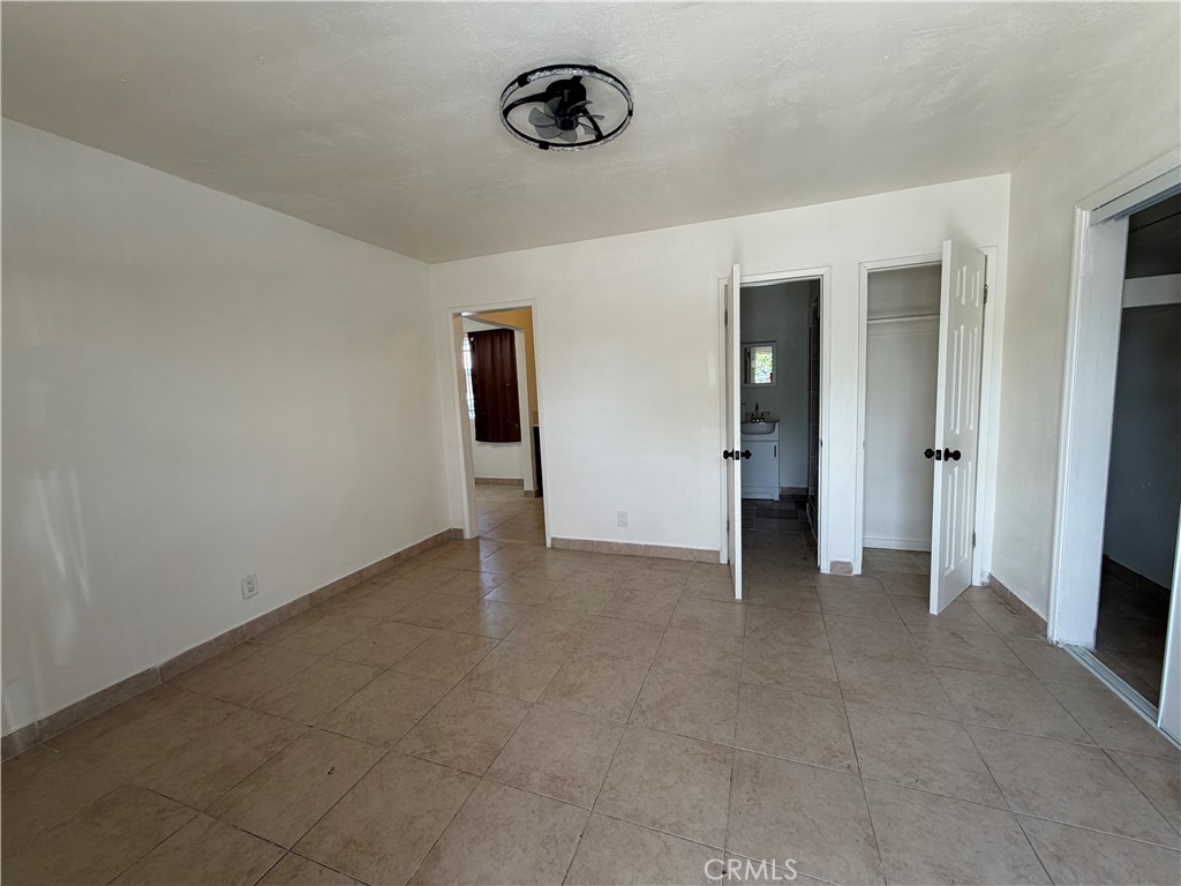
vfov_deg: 85.7
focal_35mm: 14
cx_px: 590
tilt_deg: -6.7
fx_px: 478
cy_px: 443
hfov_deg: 102.1
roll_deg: +3.1
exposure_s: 1/121
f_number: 2.2
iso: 80
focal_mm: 2.22
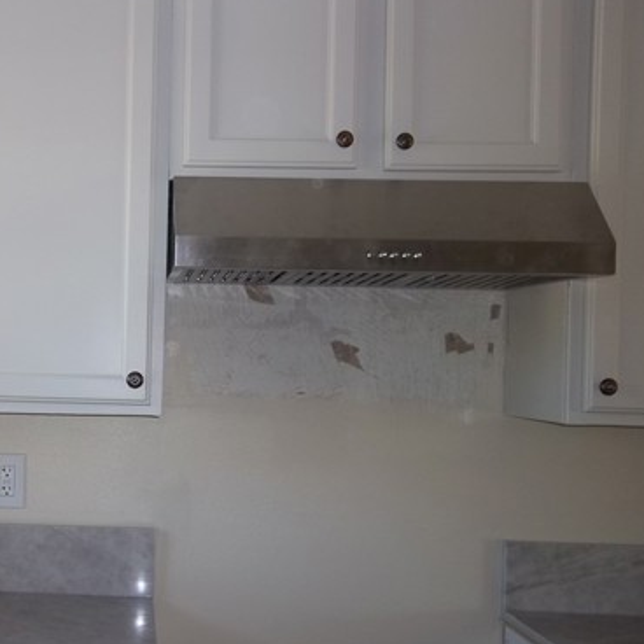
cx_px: 96
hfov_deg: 37.3
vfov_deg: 39.1
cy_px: 371
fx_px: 905
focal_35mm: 43
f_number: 3.5
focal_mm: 5.05
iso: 64
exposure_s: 1/30
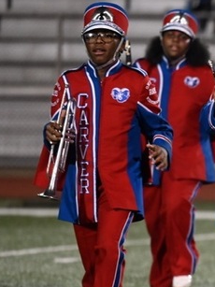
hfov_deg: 2.3
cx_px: 442
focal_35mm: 642
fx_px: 5320
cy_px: 223
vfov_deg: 3.1
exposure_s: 1/250
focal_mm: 200
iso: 1400
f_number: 2.8
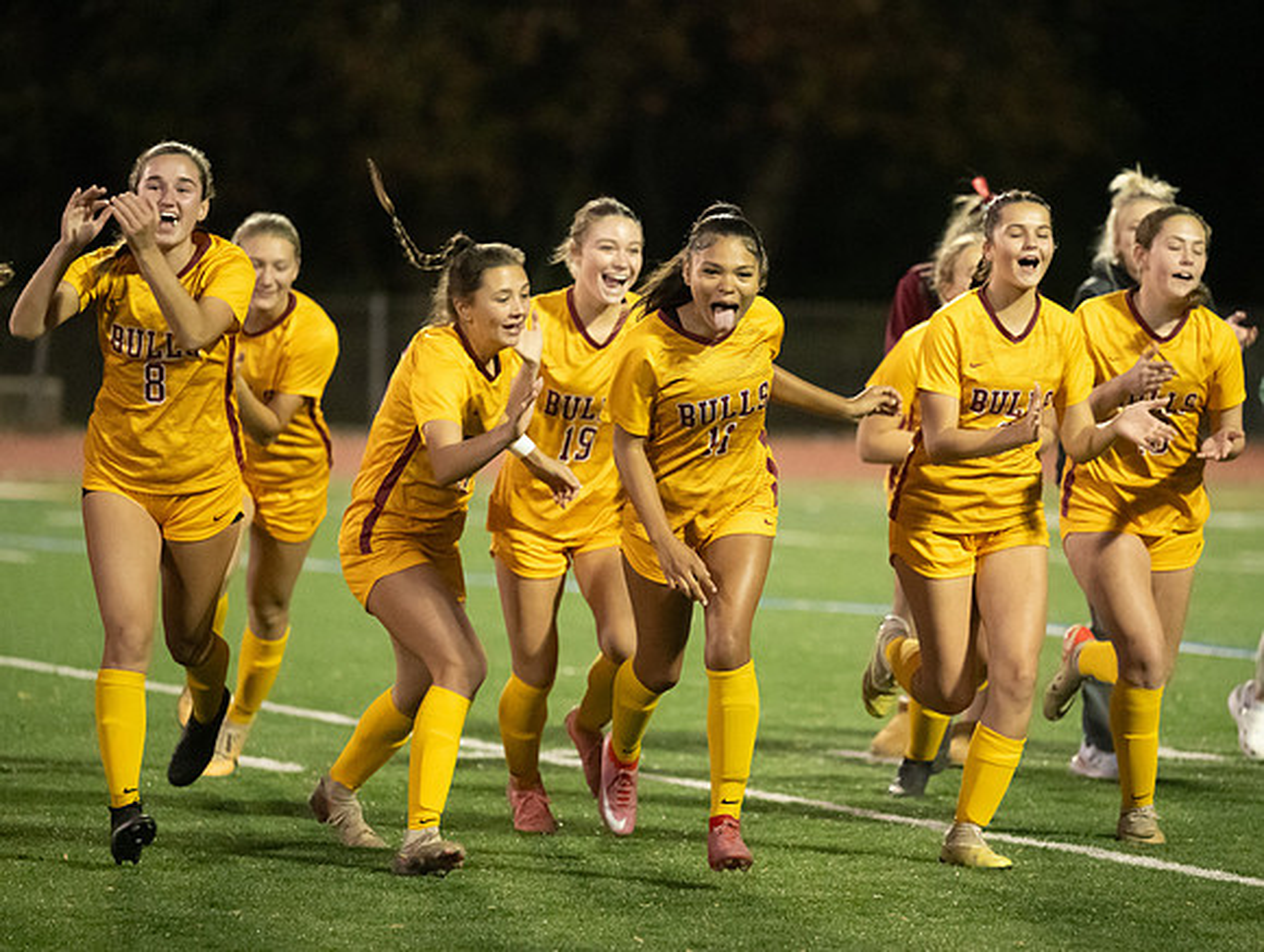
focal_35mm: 239
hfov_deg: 8.3
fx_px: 8738
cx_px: 712
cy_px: 488
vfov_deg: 6.2
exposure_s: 1/640
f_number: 2.8
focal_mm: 175
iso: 11400
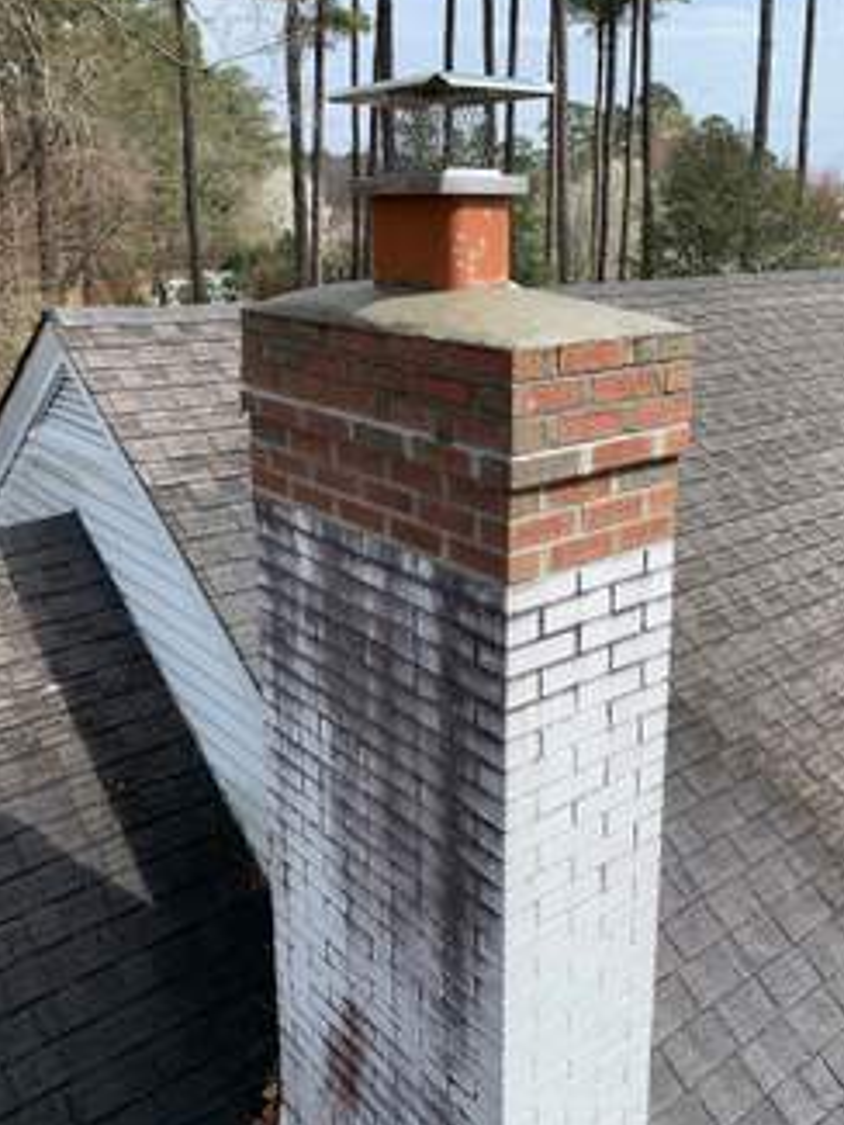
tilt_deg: -12.3
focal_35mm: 32
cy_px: 474
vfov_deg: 56.5
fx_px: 1040
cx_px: 450
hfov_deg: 44.2
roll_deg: +0.2
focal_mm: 4.25
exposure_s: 1/1560
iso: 25
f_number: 1.8
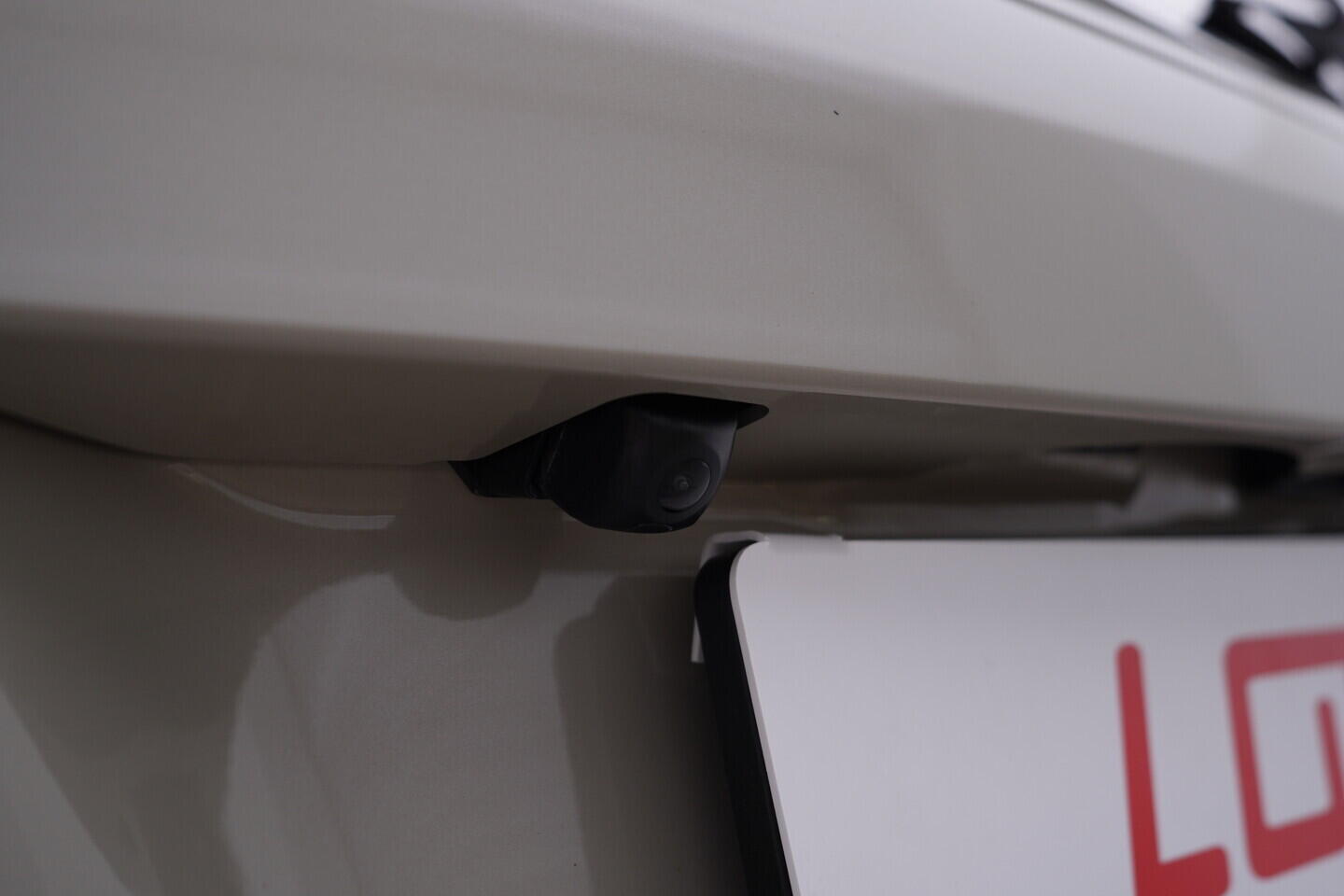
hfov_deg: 53.1
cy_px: 448
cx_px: 672
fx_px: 1344
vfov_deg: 36.9
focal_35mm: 36
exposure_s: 1/80
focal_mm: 24
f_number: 4
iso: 125
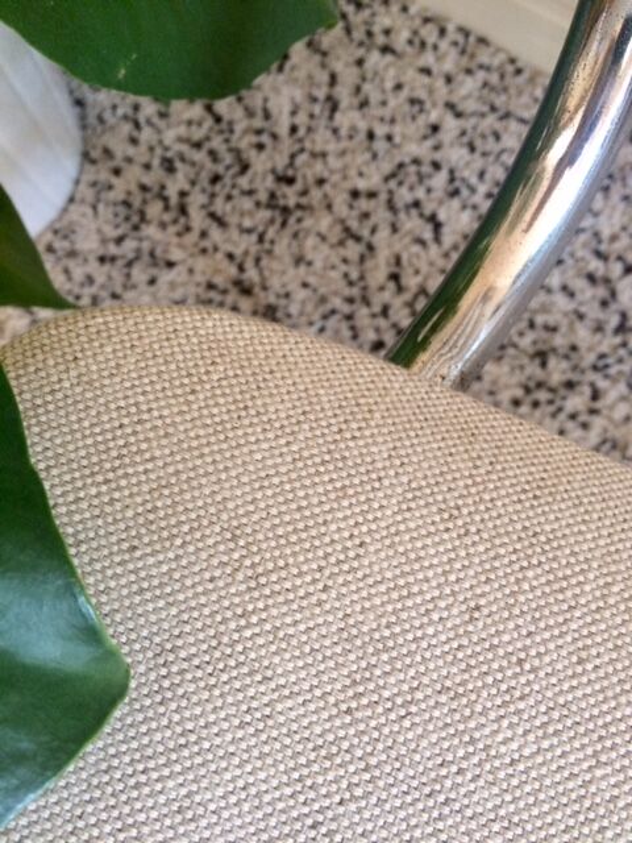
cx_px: 316
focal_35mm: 29
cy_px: 422
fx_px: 706
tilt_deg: -80.8
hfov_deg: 48.2
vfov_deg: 61.7
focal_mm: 4.15
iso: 200
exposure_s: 1/33
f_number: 2.2
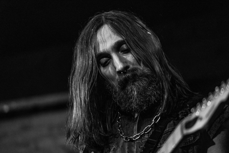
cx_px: 114
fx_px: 789
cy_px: 76
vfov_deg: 11.1
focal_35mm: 124
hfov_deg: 16.5
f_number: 2.8
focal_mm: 124
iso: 6400
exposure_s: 1/160
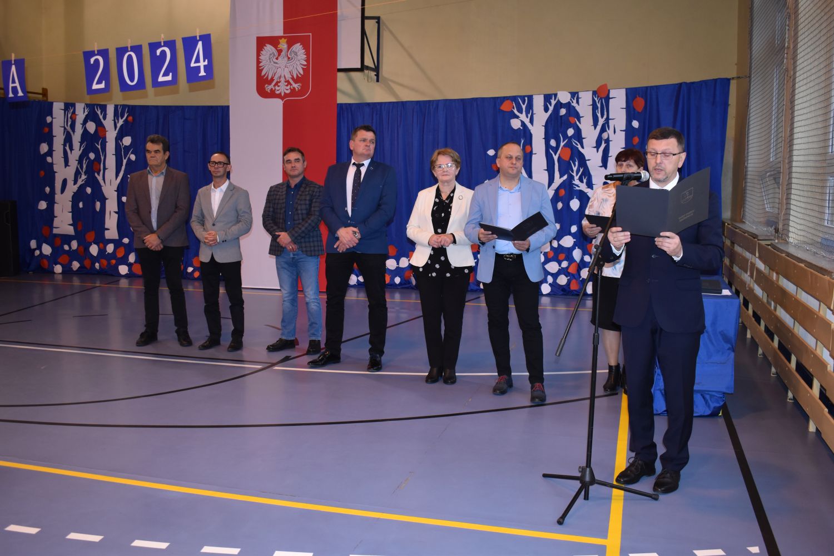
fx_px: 799
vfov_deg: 38.4
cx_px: 417
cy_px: 278
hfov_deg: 55.1
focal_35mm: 34
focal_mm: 23
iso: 800
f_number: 3.8
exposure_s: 1/60
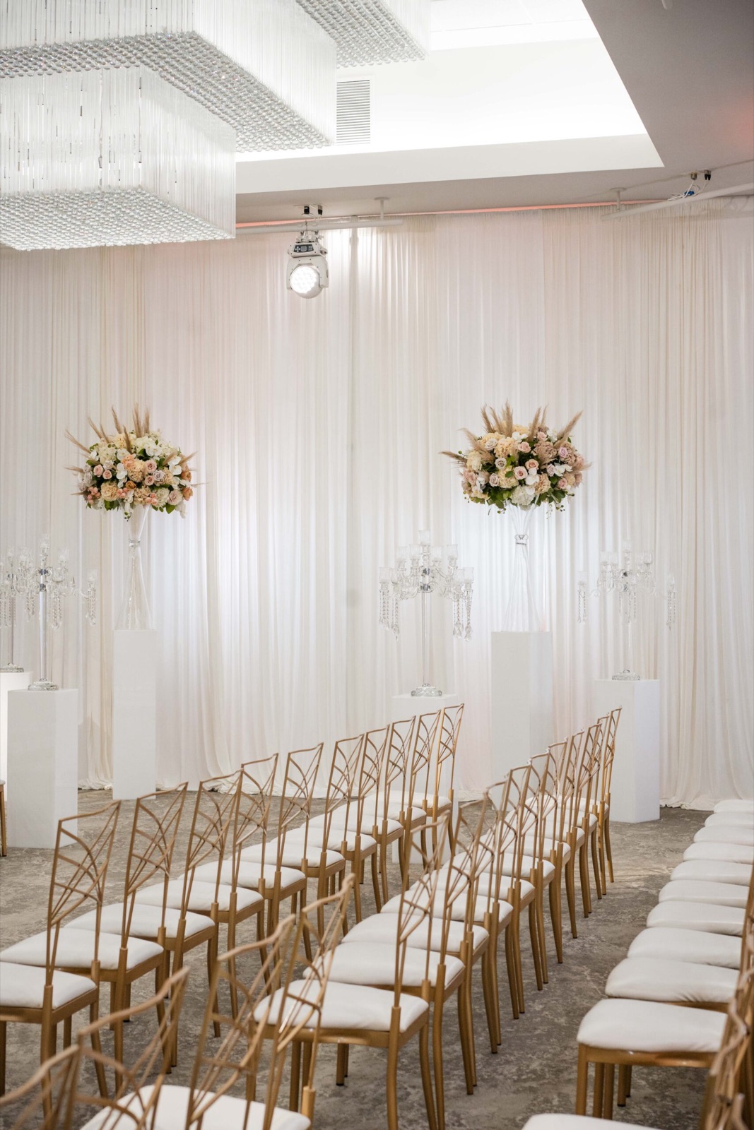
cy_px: 565
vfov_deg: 36.2
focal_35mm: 55
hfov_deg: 24.6
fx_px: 1727
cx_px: 377
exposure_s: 1/200
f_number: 5.6
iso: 3200
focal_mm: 55
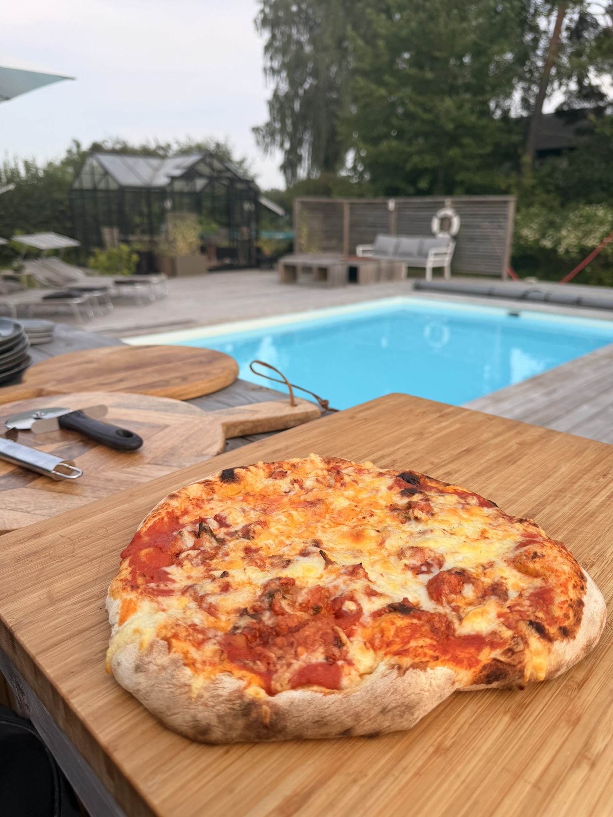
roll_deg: -0.7
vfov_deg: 71.6
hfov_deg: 56.8
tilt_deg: -18.4
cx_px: 306
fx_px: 567
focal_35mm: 24
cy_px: 408
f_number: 1.78
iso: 80
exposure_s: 1/1553
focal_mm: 6.76
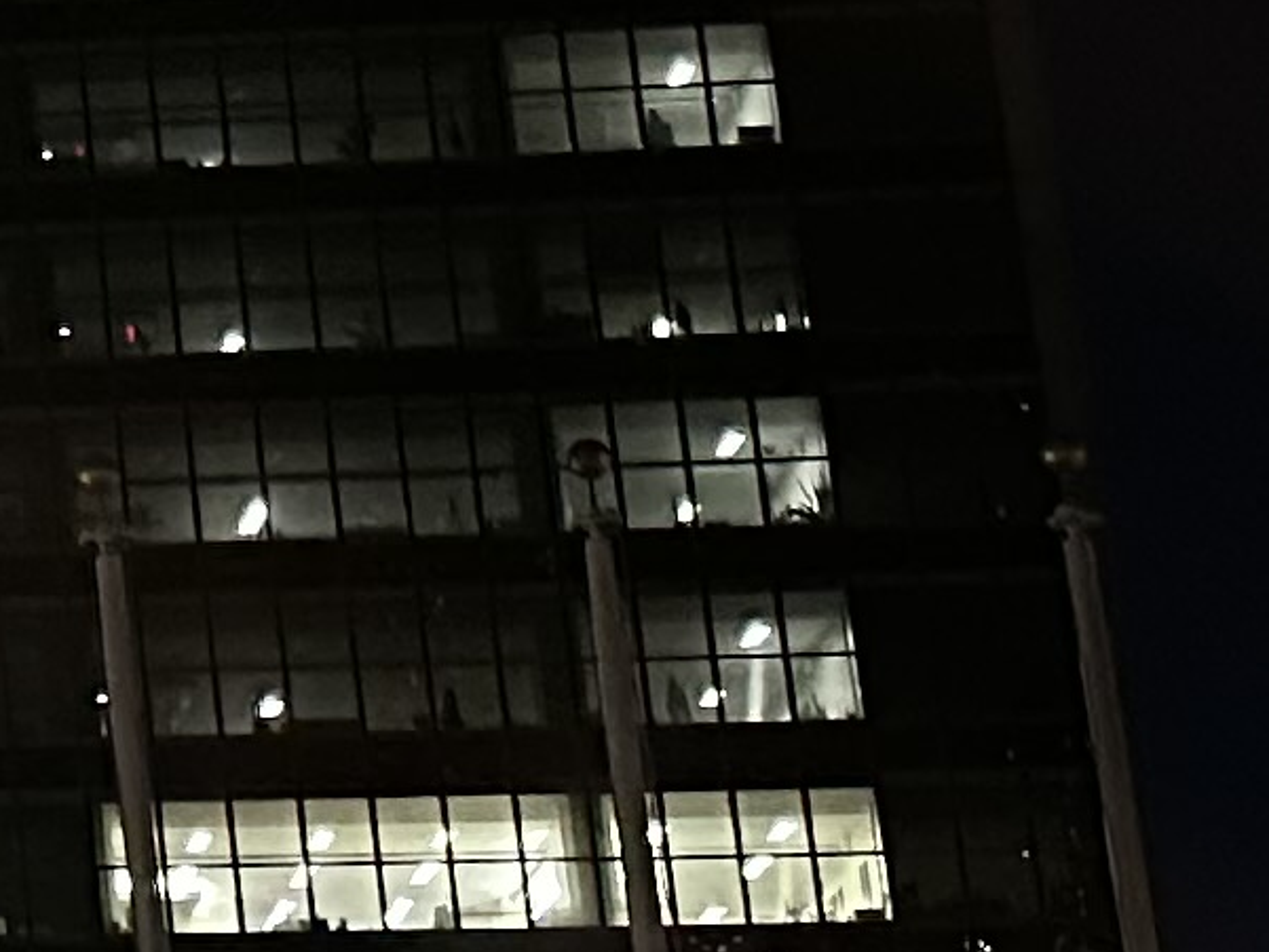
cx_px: -1852
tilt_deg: +19.0
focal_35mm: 161
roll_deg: -1.6
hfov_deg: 10.4
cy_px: 72
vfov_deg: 9.2
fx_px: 5903
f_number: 1.78
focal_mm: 6.86
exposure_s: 1/24
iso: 1600
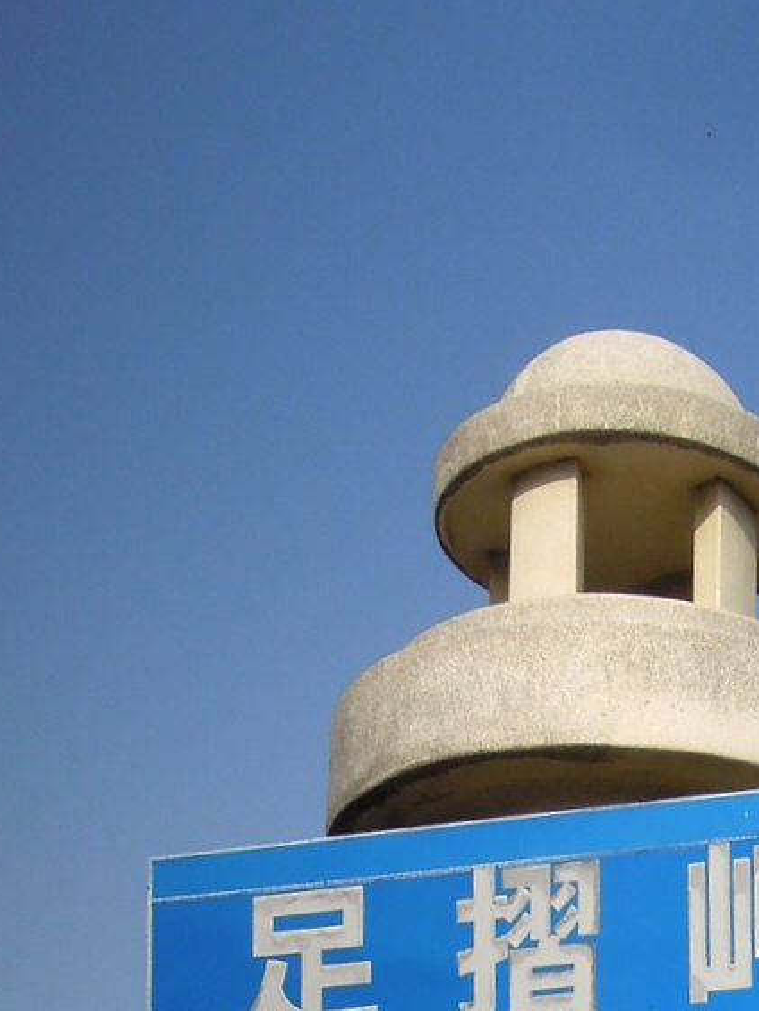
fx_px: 1987
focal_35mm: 68
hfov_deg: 21.0
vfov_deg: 23.9
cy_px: 1426
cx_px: 718
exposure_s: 1/1250
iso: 160
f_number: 5
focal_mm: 4.3
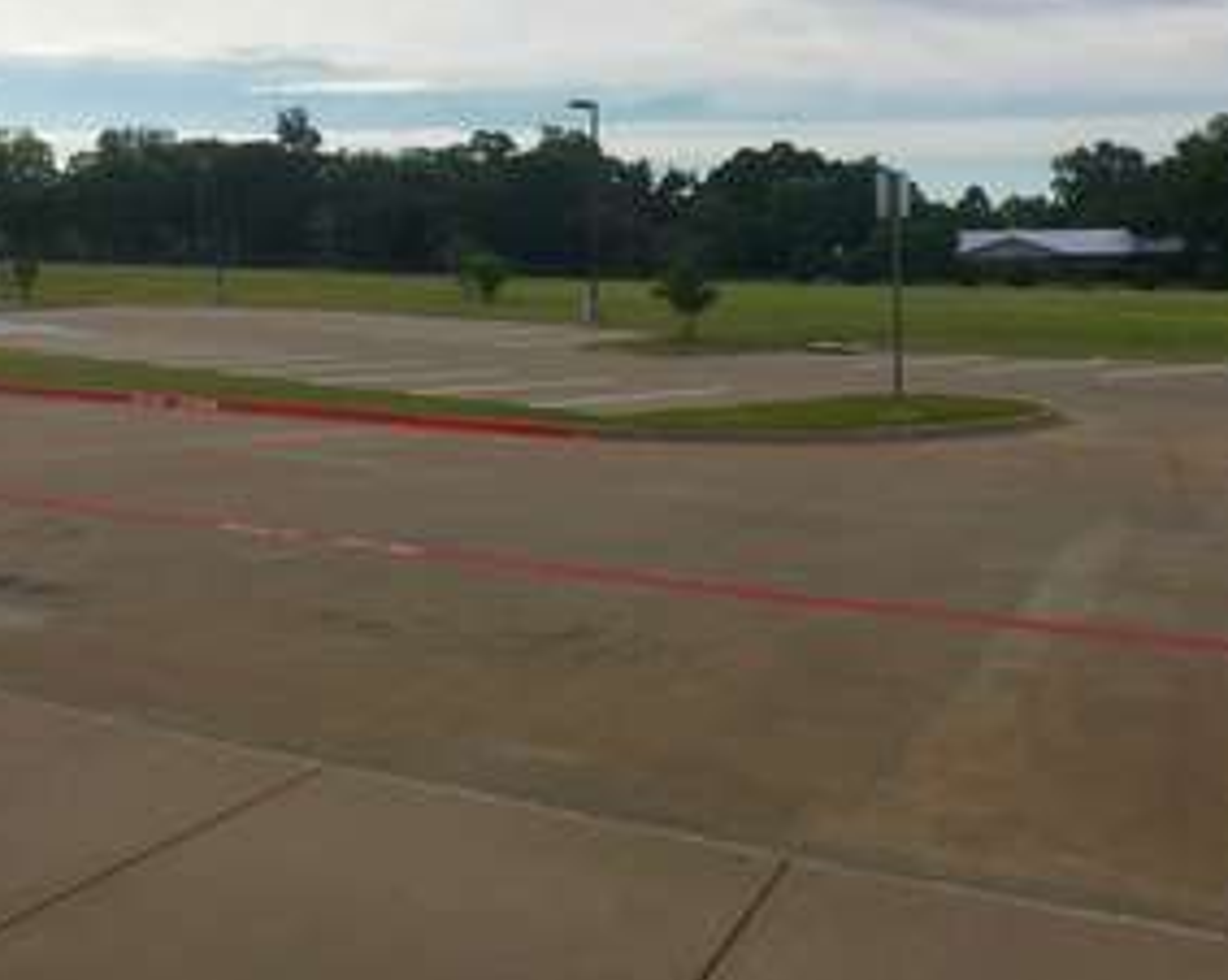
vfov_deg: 37.0
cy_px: 347
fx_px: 1453
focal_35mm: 40
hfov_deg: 45.8
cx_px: 564
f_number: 2.2
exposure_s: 1/1350
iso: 25
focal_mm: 4.15
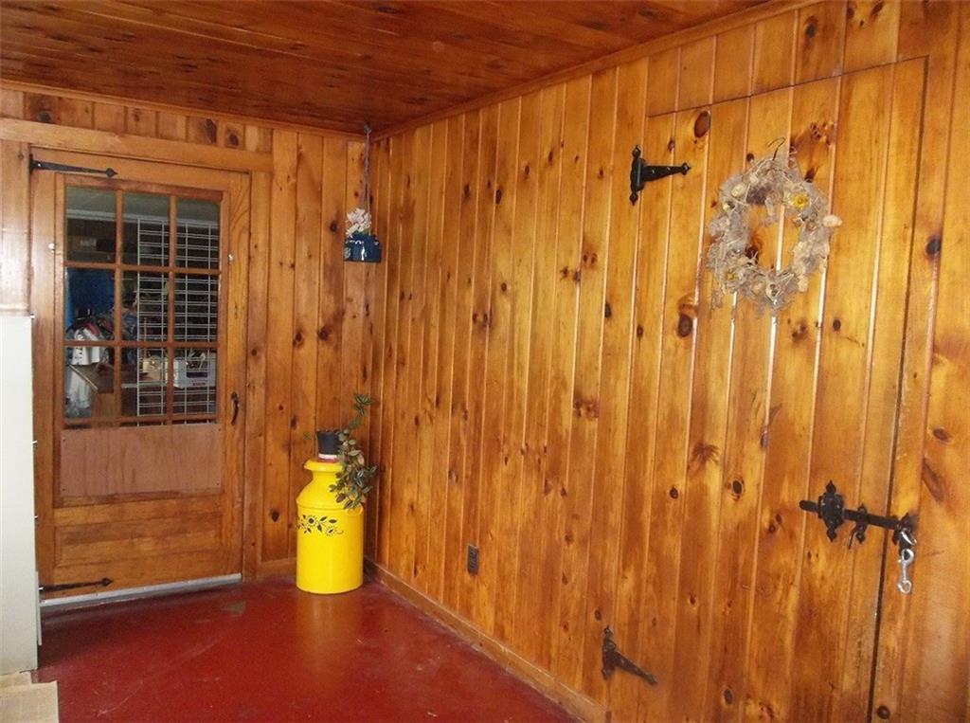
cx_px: 485
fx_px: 755
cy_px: 362
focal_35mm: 27
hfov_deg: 65.4
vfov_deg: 51.2
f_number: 3.5
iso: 400
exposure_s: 1/30
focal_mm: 4.9
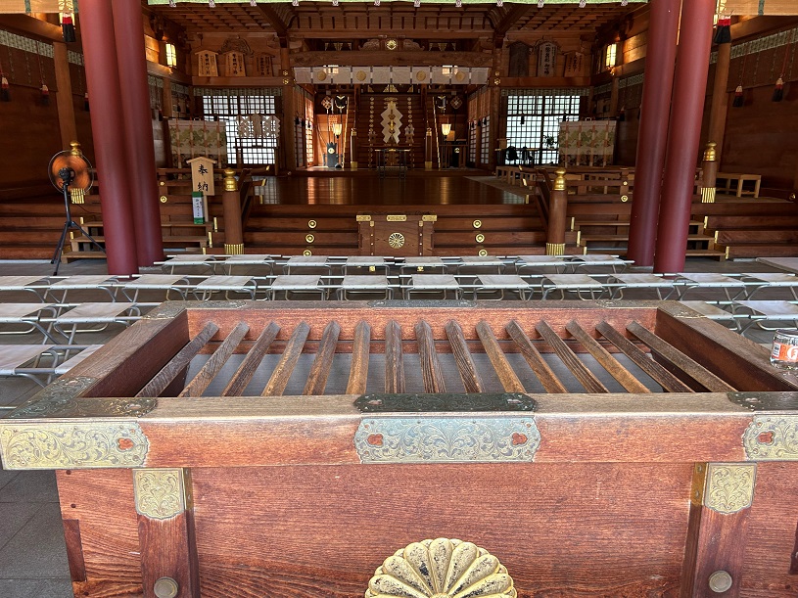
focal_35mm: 26
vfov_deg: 53.1
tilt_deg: -13.1
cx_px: 399
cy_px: 299
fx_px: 599
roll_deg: -0.4
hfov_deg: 67.3
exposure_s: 1/121
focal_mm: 5.7
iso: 100
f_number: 1.5
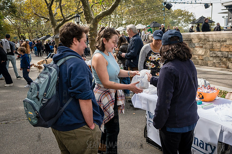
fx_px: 212
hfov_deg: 57.0
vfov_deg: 40.0
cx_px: 137
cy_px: 87
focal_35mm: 33
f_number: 5
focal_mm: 24
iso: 1000
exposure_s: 1/2500
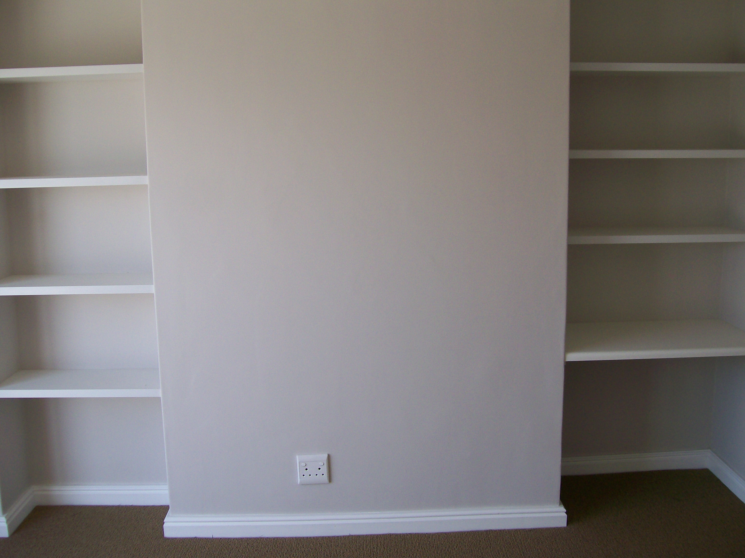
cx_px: 372
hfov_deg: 51.4
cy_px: 279
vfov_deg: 39.7
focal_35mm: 36
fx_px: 775
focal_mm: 6
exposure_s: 1/98.8
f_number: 2.7
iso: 80
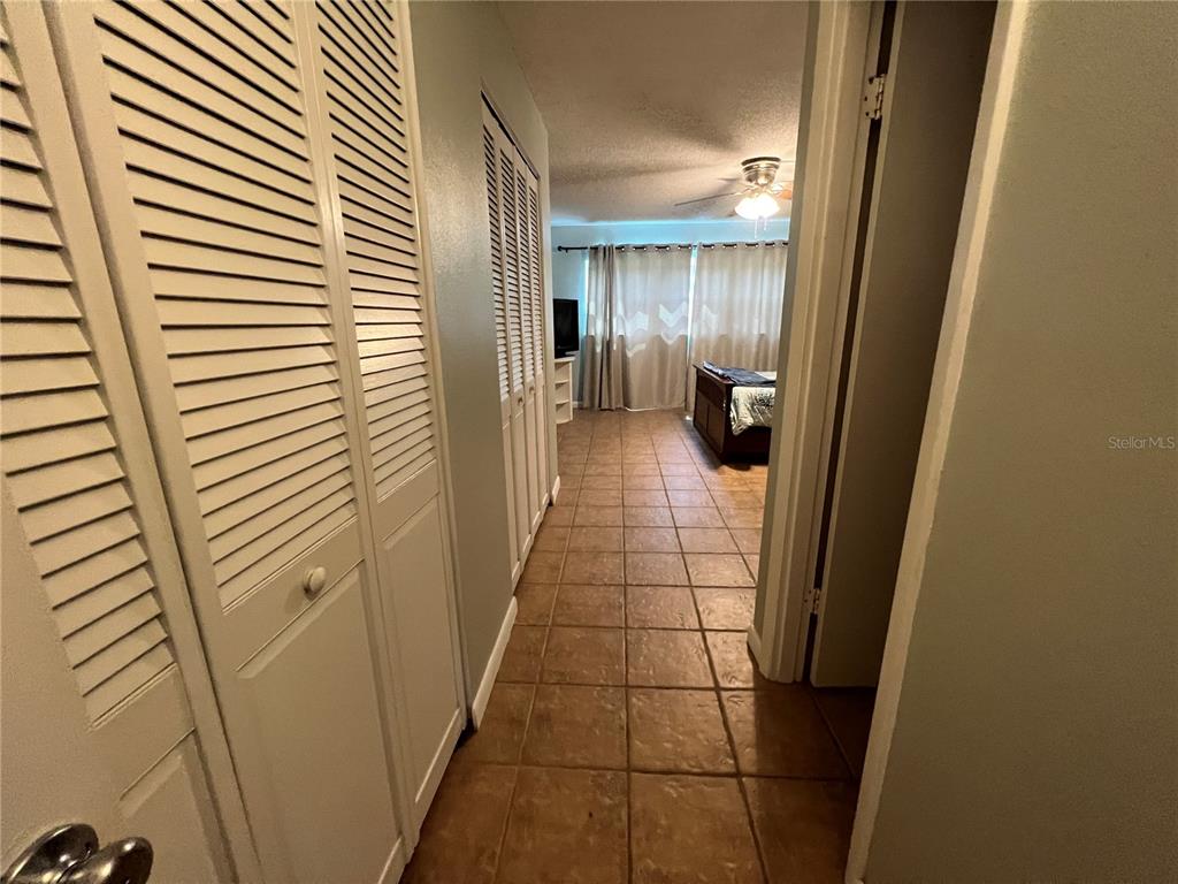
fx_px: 442
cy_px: 442
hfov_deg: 106.2
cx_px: 589
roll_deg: +0.8
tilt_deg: -16.2
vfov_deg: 89.9
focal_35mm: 13
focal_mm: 1.57
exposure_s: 1/60
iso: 500
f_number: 1.8
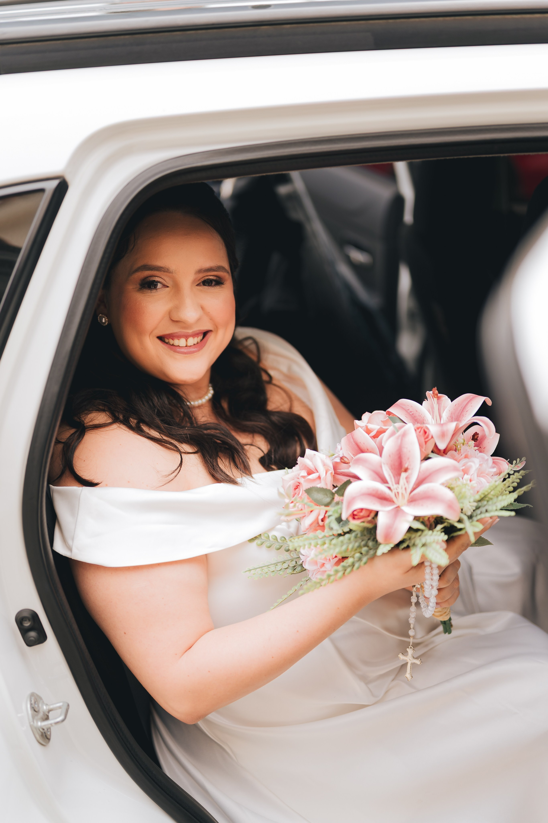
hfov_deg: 27.0
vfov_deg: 39.6
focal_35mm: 50
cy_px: 412
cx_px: 274
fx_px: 1142
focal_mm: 50
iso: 125
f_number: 1.8
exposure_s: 1/500
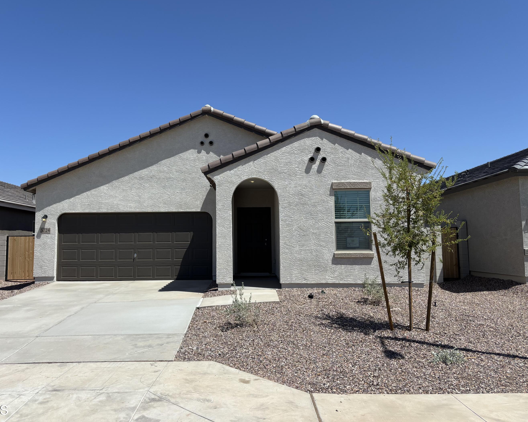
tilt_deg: +5.9
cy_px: 205
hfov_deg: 60.3
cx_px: 234
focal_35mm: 29
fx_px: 453
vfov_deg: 50.0
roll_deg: -0.2
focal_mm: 5.96
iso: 50
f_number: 1.6
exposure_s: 1/5348
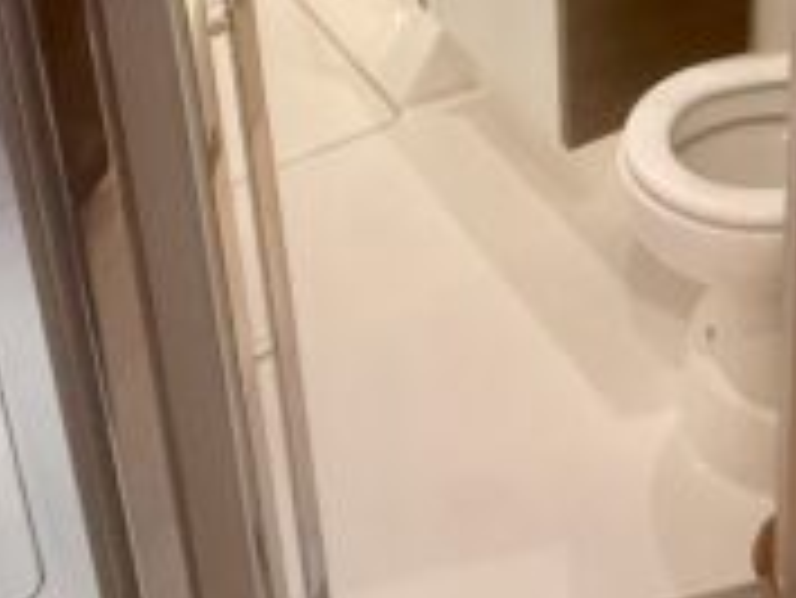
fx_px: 1128
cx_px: 774
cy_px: -218
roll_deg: -2.5
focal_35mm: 49
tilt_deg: -17.3
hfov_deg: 35.6
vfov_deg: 25.0
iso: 640
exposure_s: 1/60
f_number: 2.2
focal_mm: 2.22
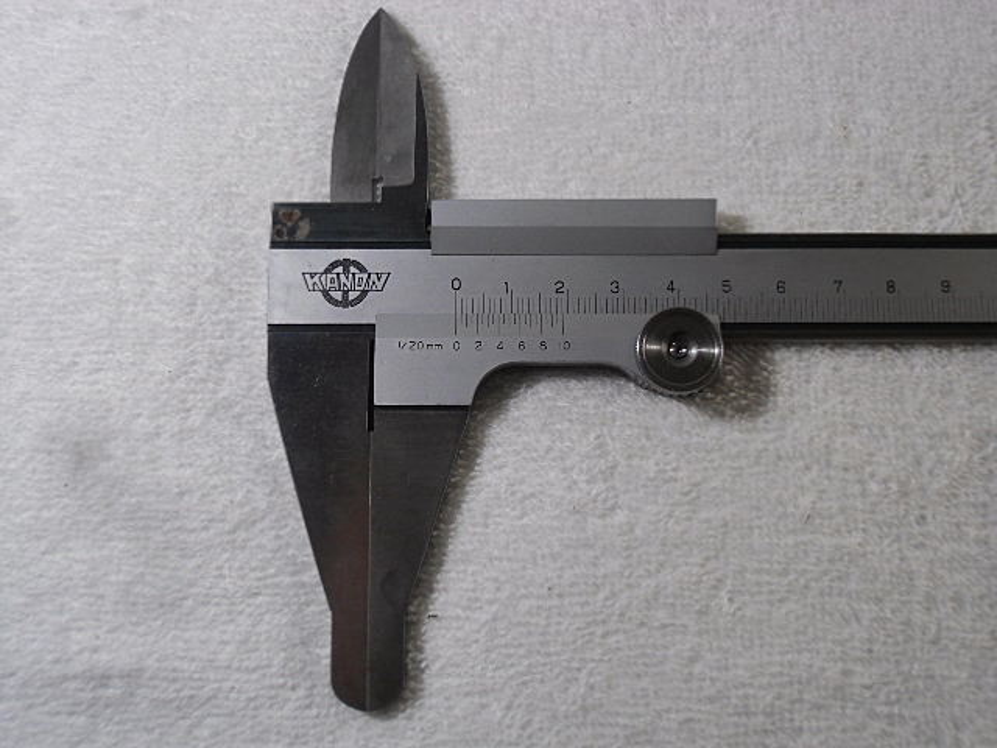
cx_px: 498
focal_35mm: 40
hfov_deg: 46.8
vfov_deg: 36.0
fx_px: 1152
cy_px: 374
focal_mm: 7.15
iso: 200
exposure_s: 1/100
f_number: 4
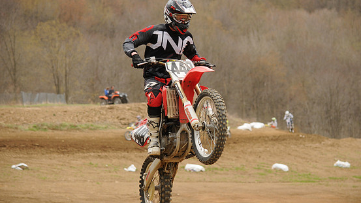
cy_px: 83
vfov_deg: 6.4
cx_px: 189
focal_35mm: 191
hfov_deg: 11.3
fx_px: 1828
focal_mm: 116
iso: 400
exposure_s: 1/1000
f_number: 5
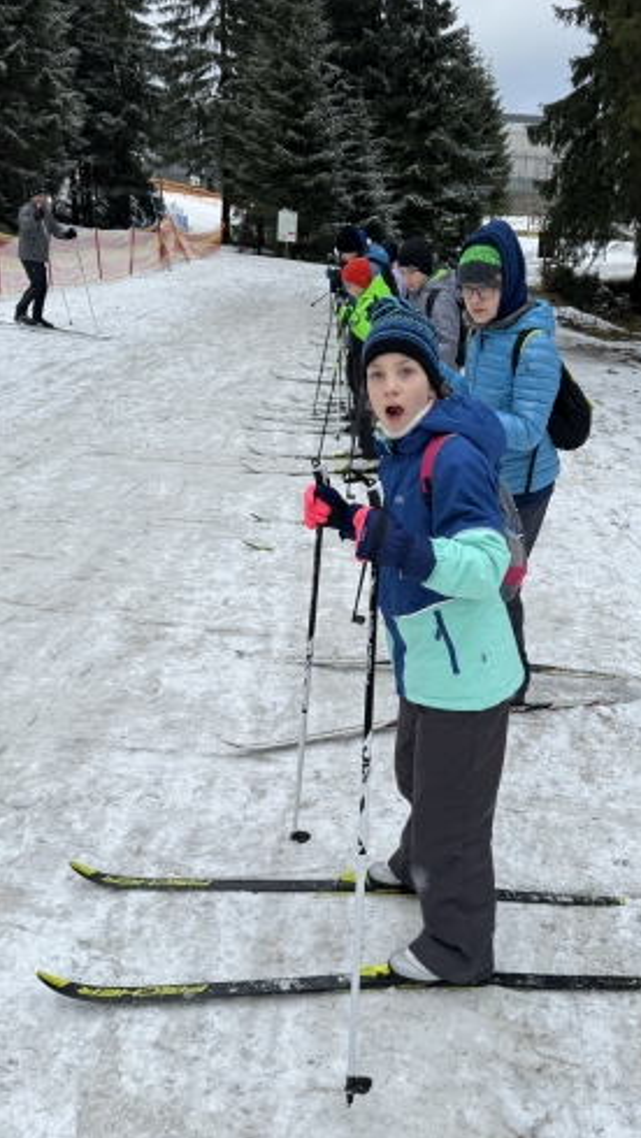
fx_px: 966
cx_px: 409
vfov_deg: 60.9
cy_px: 613
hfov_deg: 36.5
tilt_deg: -21.1
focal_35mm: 32
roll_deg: -3.7
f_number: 1.78
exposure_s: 1/2506
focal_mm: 6.86
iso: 80
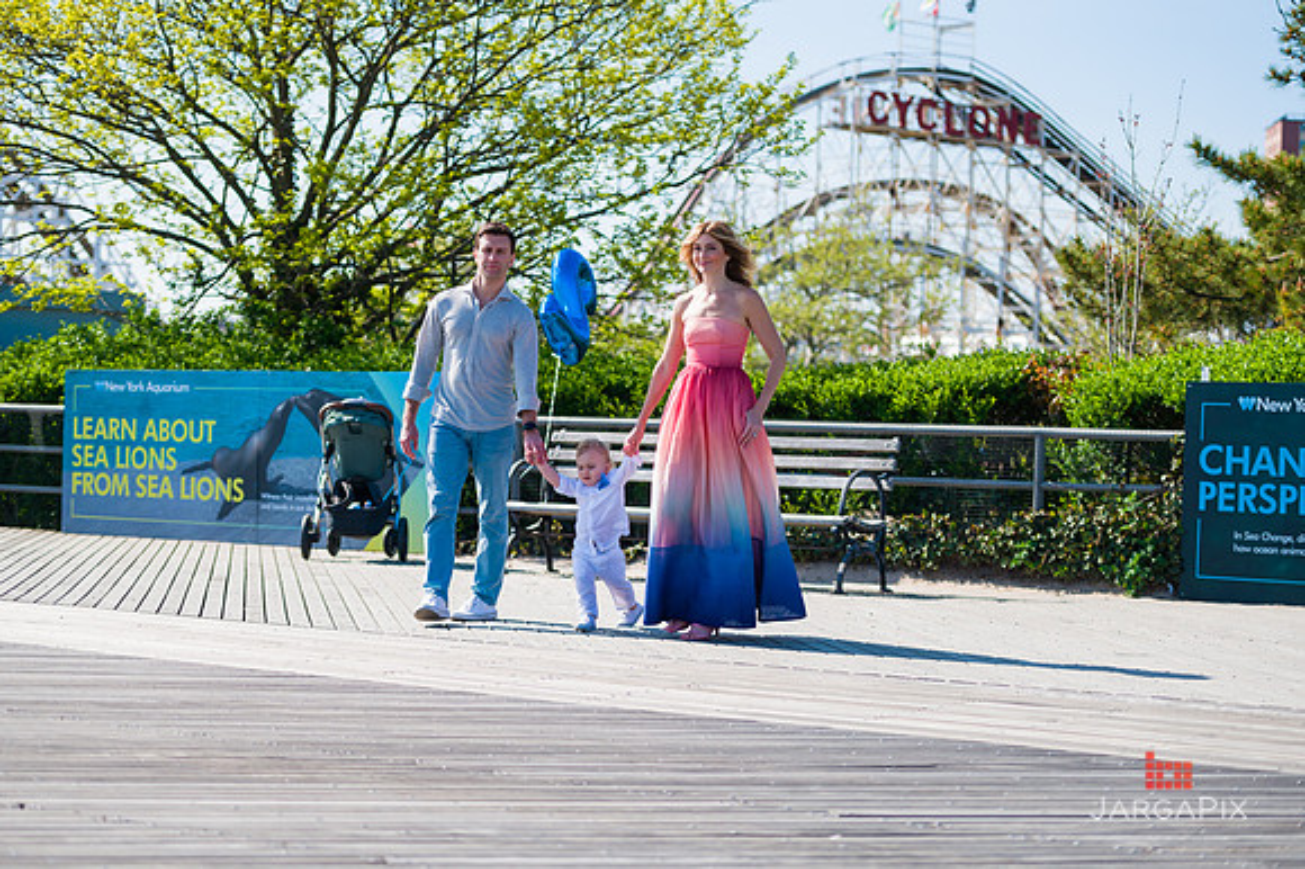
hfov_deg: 26.0
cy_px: 434
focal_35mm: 78
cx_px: 652
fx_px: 2826
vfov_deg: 17.5
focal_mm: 78
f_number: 3.2
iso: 200
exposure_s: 1/2500
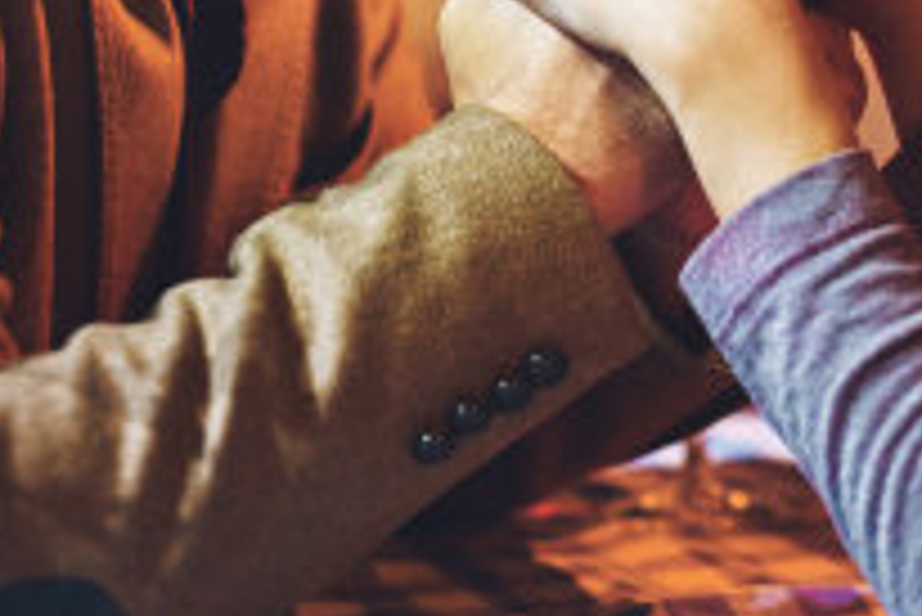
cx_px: 895
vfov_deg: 9.1
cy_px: -63
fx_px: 3819
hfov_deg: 13.6
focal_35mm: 149
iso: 1000
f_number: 1.6
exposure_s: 1/60
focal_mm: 50
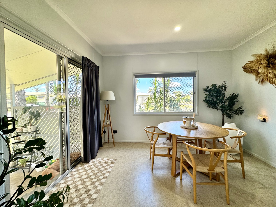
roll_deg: +1.2
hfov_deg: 102.1
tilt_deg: -1.2
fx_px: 112
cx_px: 138
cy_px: 104
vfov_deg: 85.7
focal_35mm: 14
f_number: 2.2
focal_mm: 2.22
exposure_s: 1/103
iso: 40
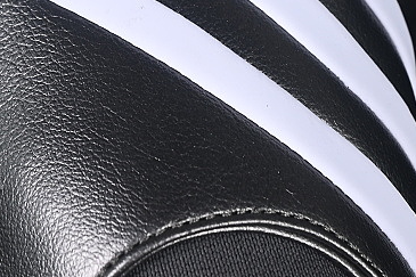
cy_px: -46
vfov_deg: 6.2
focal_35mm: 222
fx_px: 2564
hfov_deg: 9.3
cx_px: 113
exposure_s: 1/60
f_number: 7.1
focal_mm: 50
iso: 160
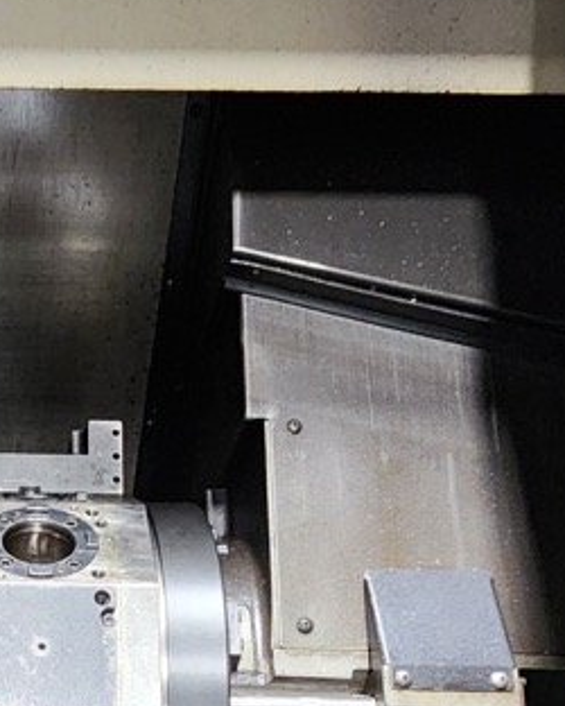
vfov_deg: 32.7
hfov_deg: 26.4
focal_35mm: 52
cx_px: -88
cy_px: 726
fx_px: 1086
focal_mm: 2.2
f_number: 2.2
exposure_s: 1/30
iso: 400
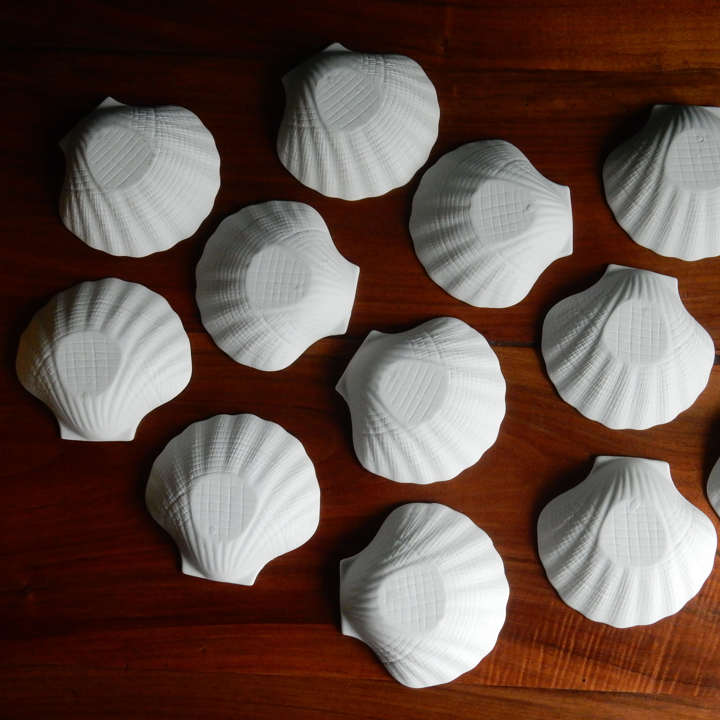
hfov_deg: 38.9
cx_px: 449
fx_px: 1012
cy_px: 358
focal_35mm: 43
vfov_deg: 39.2
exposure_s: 1/40
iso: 560
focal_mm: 6.4
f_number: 4
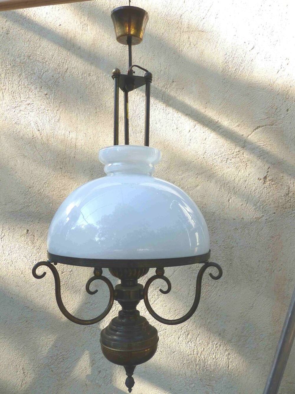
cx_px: 148
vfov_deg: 69.4
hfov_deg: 54.9
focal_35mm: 25
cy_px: 197
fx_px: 284
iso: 100
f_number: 4
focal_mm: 4.5
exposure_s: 1/250
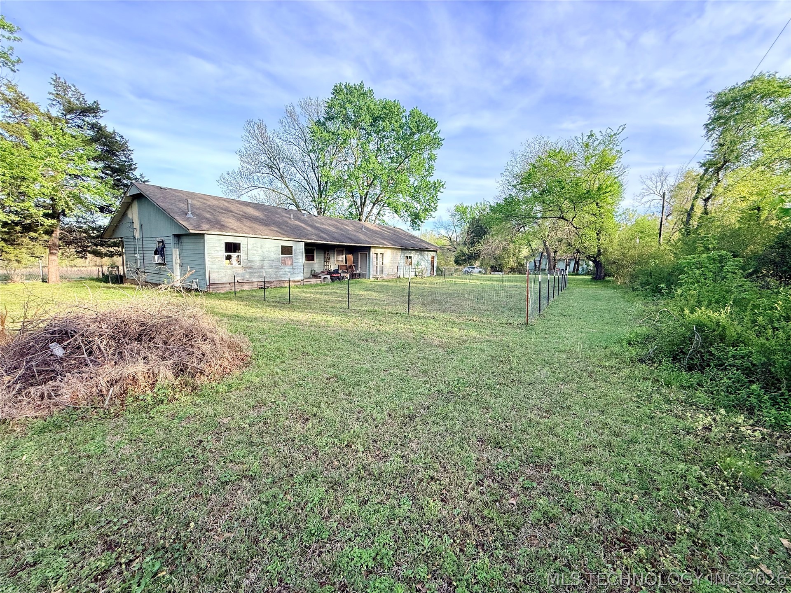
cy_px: 296
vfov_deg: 85.7
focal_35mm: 14
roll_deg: -1.8
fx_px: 320
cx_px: 396
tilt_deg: -6.9
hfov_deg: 102.1
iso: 64
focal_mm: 2.22
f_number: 2.2
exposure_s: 1/379
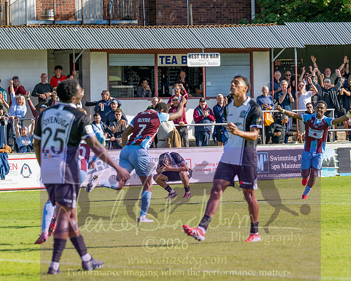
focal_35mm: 247
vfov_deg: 6.3
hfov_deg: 7.8
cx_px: 105
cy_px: 117
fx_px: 2566
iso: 400
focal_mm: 125
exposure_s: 1/2500
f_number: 4
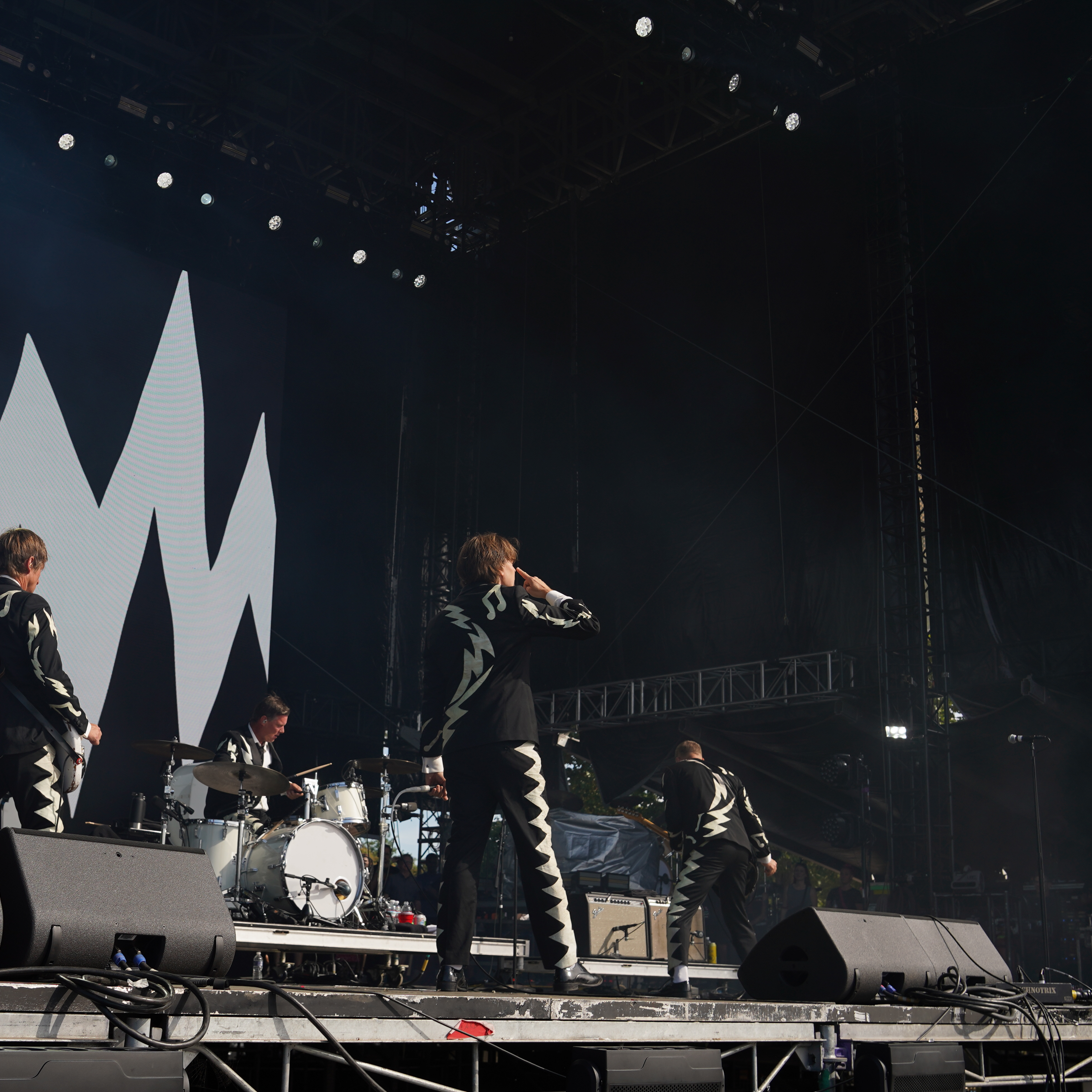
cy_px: 550
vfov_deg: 41.9
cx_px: 418
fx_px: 1428
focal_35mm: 40
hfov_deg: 41.6
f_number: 6.3
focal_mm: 31
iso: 100
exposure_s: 1/320
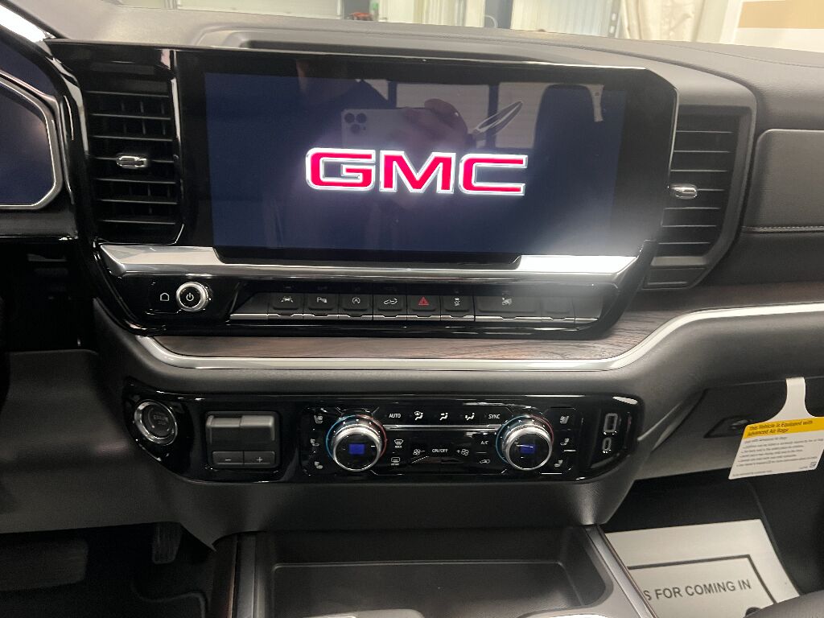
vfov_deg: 53.1
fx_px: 619
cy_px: 309
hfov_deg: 67.3
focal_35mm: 26
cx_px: 412
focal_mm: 5.7
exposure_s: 1/40
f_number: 1.5
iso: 640
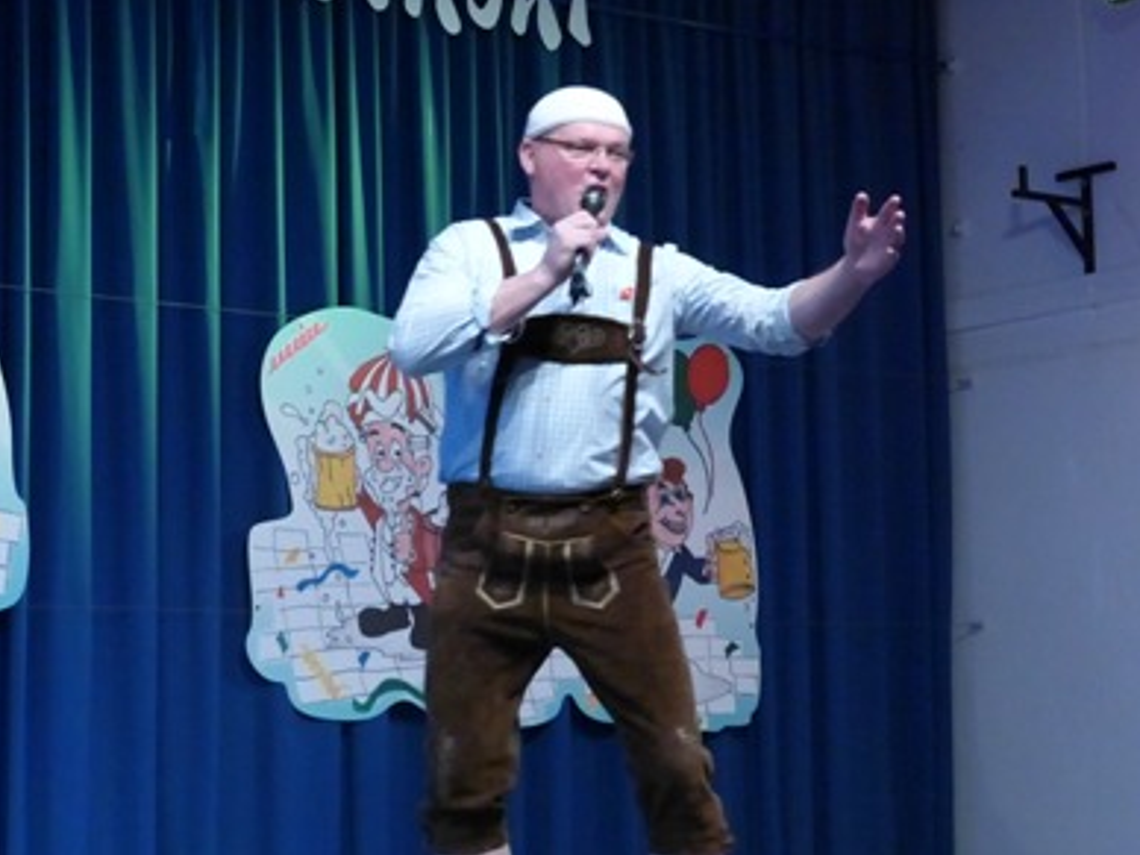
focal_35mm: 108
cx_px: 567
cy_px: 426
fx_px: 3557
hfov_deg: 18.2
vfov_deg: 13.7
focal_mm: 19.2
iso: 1600
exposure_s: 1/125
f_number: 4
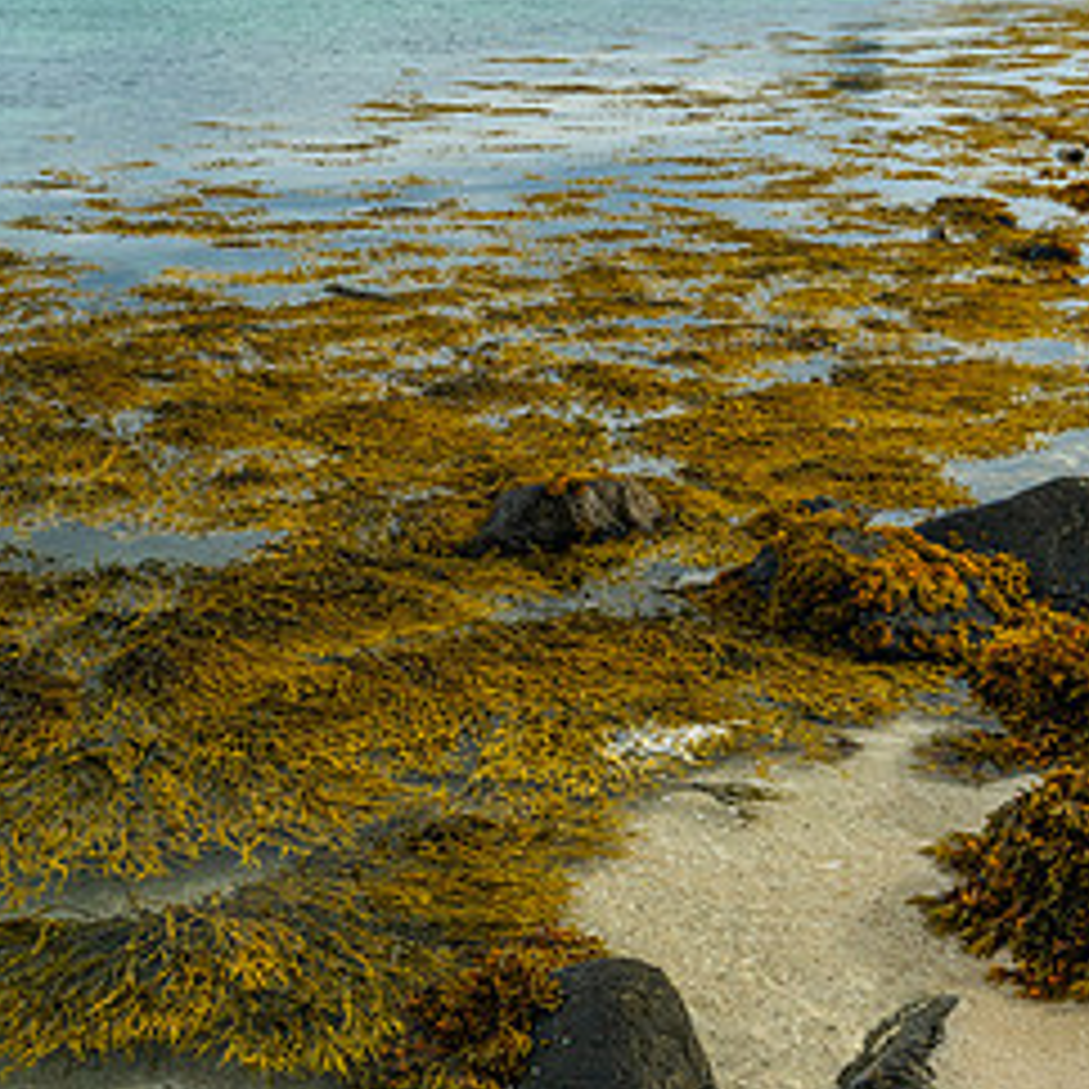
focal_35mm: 59
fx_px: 2100
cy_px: 502
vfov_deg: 29.1
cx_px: 333
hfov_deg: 28.8
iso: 200
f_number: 10
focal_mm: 29
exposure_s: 1/125
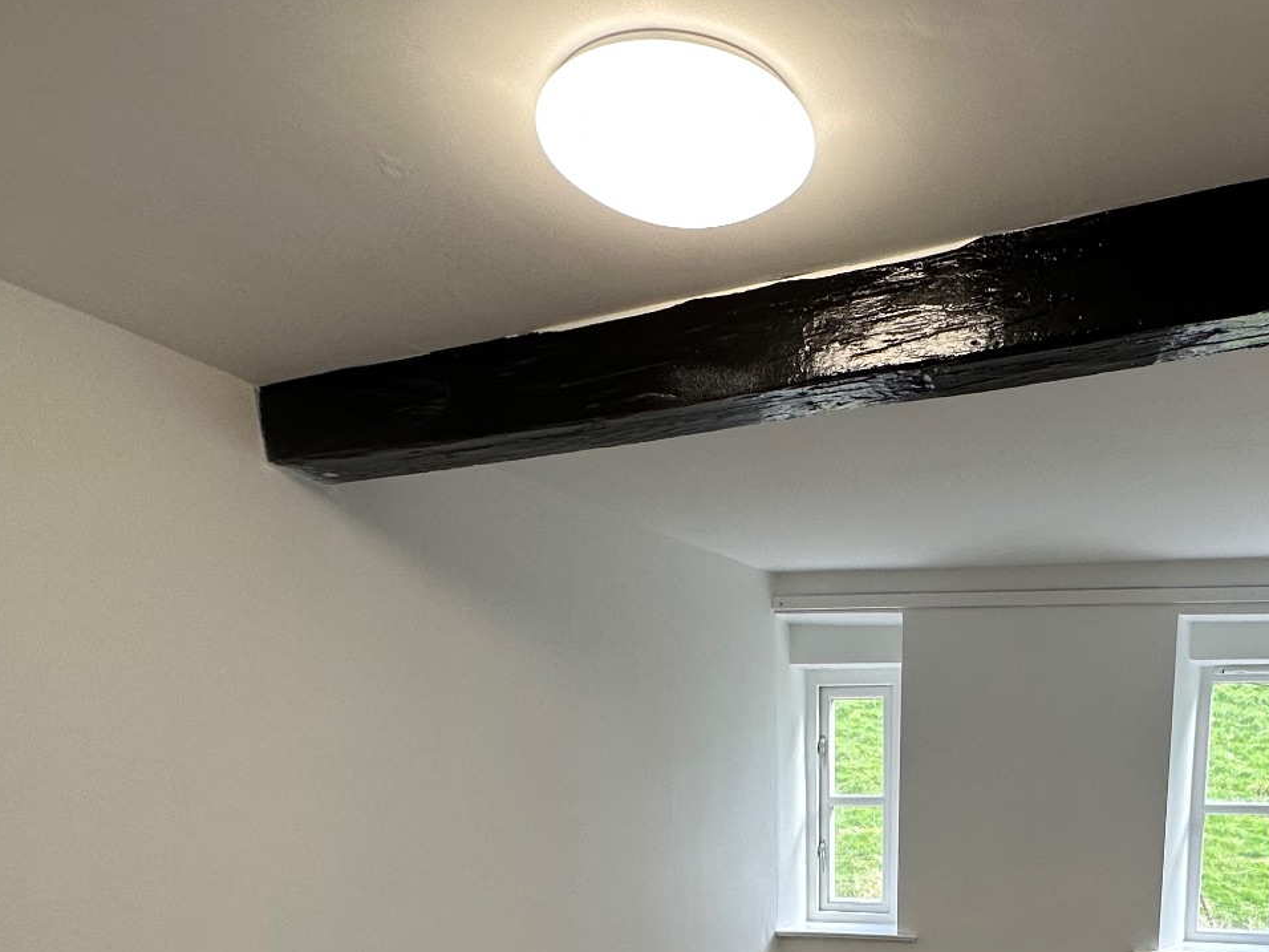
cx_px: 855
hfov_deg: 58.5
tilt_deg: -8.8
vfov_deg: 40.5
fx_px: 1100
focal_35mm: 30
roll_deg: +0.0
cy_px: 971
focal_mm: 2.22
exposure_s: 1/100
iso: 80
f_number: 2.2
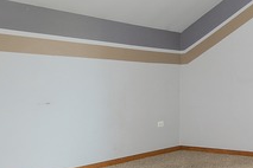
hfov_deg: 34.3
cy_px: 95
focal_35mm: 54
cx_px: 240
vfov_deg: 25.0
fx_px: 379
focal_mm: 12
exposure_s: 1/13
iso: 200
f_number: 8
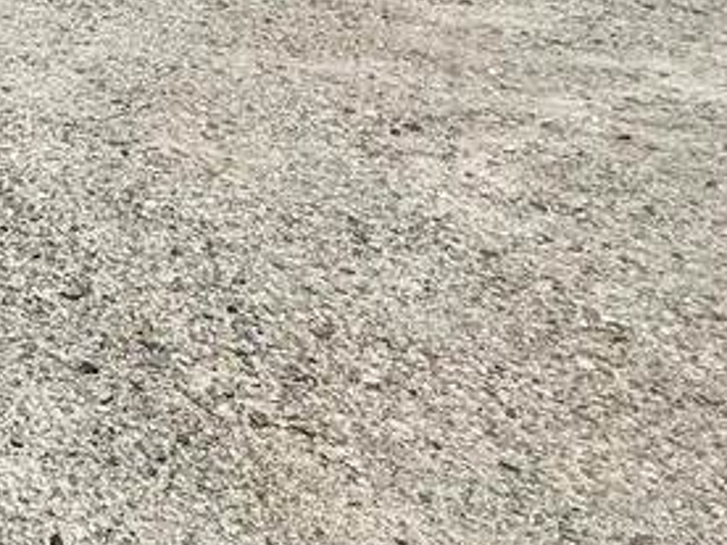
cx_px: -761
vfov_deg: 18.5
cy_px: -387
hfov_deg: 18.3
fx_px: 1365
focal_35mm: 65
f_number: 2.2
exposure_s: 1/3546
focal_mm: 2.22
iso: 50
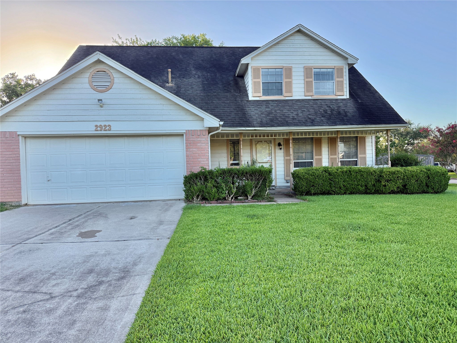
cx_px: 228
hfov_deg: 71.6
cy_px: 172
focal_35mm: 24
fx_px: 317
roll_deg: +1.1
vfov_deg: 56.8
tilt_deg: -1.0
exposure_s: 1/943
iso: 100
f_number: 1.78
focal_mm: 6.76
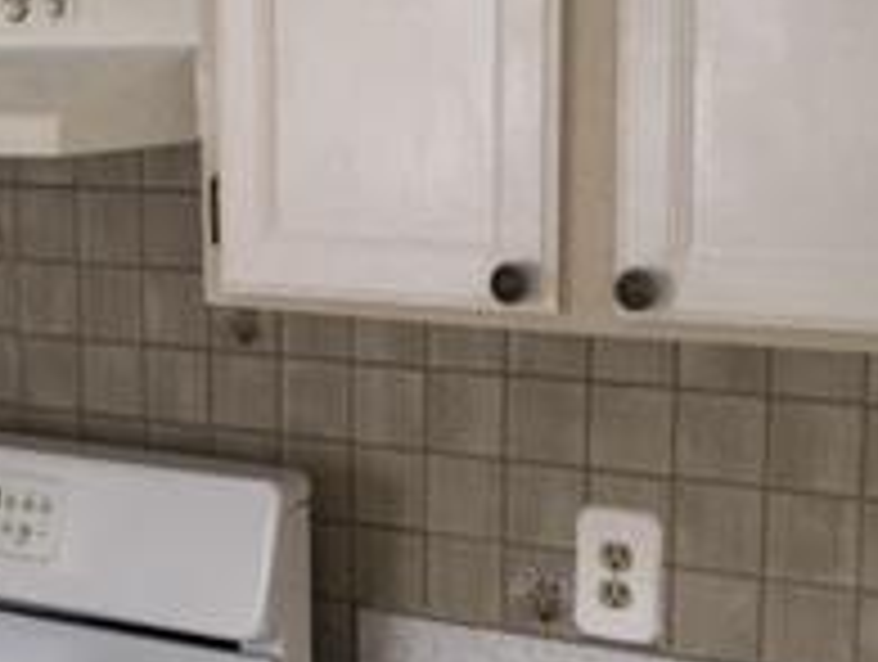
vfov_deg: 15.5
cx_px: -180
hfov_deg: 19.4
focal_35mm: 95
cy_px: 495
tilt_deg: -12.8
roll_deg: +1.8
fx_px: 2414
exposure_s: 1/30
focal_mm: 4.15
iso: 40
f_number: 2.2
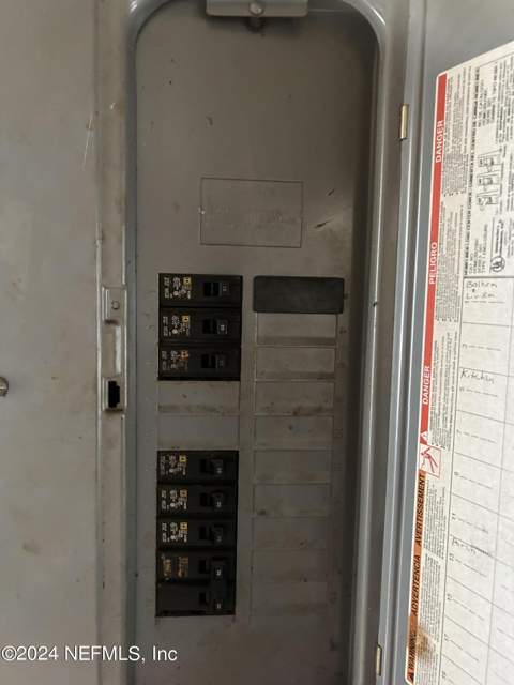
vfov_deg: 67.3
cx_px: 257
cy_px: 342
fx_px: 515
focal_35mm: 26
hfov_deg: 53.1
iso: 640
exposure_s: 1/33
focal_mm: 5.7
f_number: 1.5
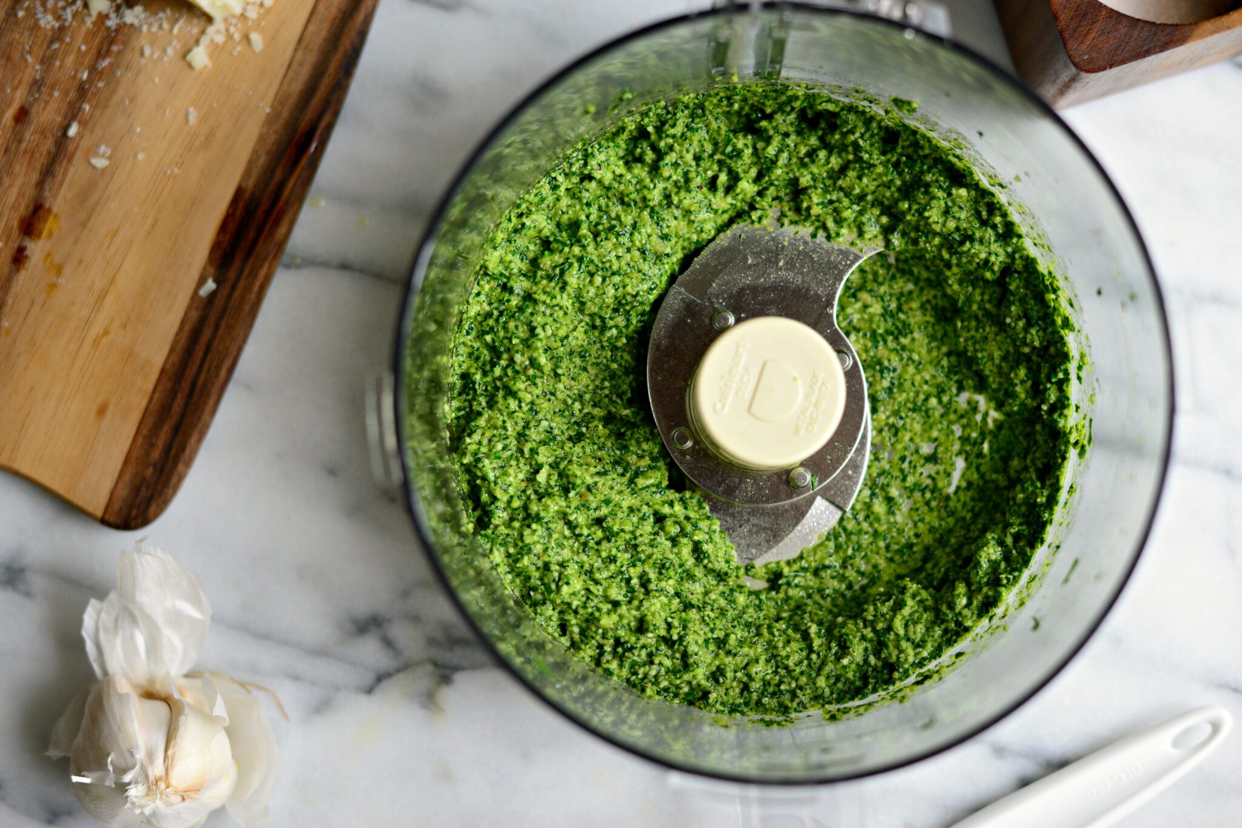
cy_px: 414
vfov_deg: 27.0
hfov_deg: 39.6
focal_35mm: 50
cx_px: 621
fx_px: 1725
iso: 720
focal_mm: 50
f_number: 2.8
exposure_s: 1/400
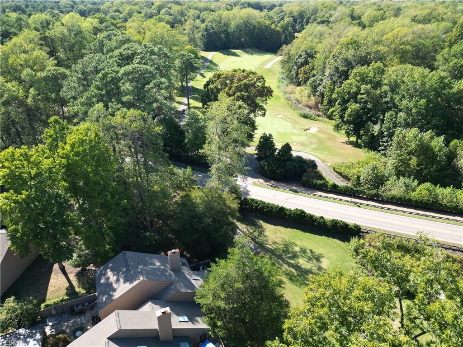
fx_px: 321
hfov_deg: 71.6
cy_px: 174
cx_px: 232
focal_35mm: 24
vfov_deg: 56.8
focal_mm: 6.72
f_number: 1.7
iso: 120
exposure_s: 1/800
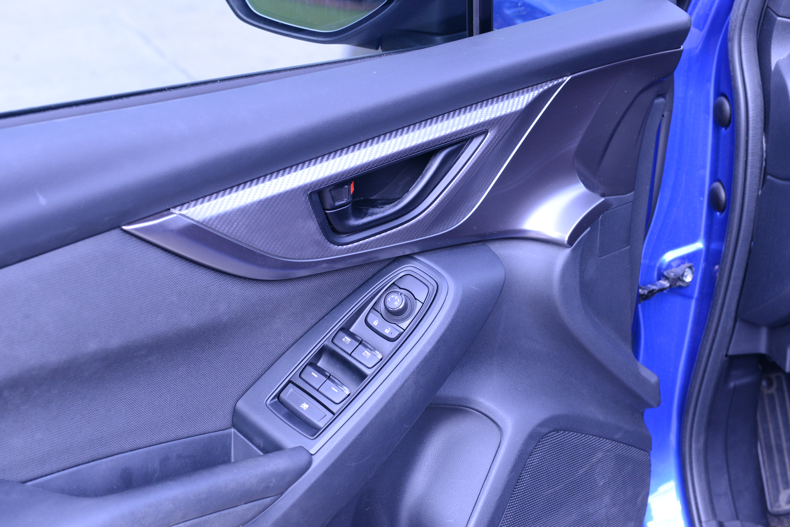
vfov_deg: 19.5
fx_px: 1537
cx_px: 395
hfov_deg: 28.8
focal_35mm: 70
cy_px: 264
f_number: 8
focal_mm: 70
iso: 1400
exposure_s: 1/250
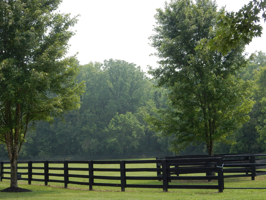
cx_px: 133
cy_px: 100
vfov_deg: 24.4
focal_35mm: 60
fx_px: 461
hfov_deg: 32.2
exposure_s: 1/500
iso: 125
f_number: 4.5
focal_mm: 10.7
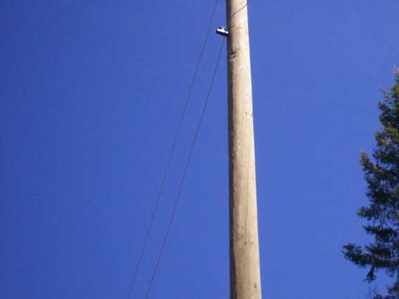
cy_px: 97
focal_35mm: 64
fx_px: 738
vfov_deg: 22.8
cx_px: 279
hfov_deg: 30.0
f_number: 4.5
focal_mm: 6
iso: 100
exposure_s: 1/701
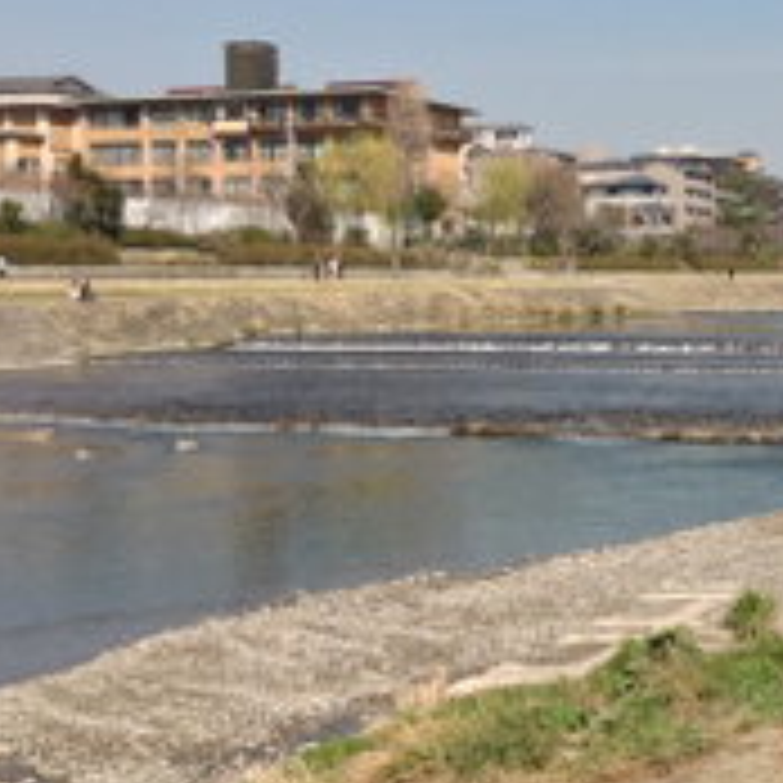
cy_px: 328
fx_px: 1715
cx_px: 738
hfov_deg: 24.8
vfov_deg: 25.7
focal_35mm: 67
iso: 50
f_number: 2.4
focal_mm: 4.13
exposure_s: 1/1290
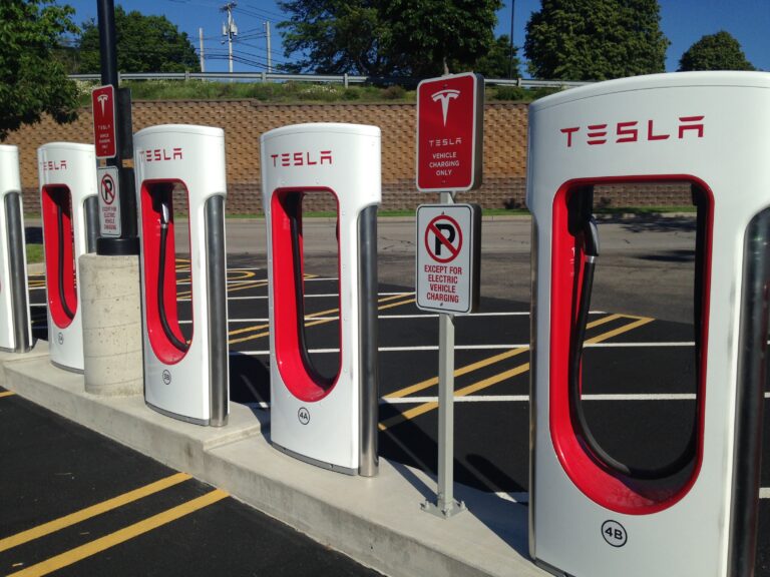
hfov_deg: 55.4
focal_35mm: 33
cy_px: 288
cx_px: 385
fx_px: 734
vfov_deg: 42.9
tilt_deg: -7.1
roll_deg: +0.7
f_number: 2.4
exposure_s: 1/3012
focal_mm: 4.12
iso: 50
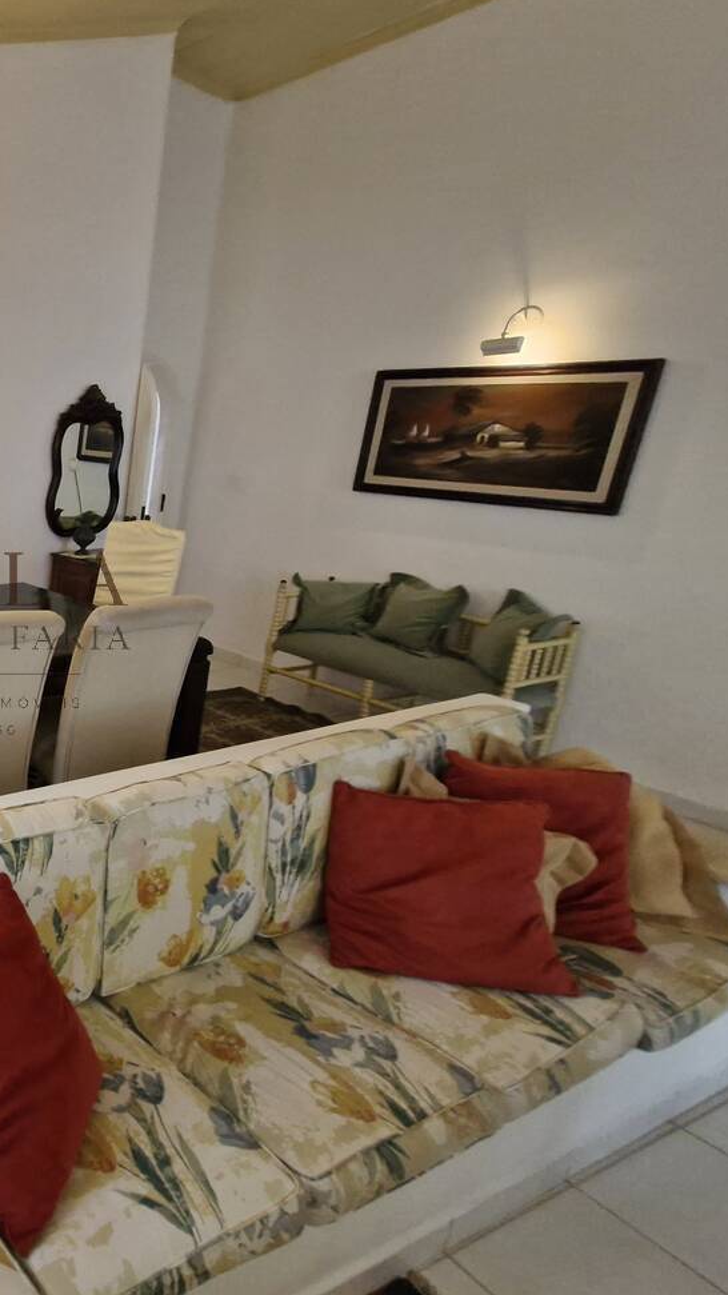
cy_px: 629
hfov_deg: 36.5
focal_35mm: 21
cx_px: -203
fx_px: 721
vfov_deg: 83.8
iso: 200
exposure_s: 1/60
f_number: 2.2
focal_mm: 1.74
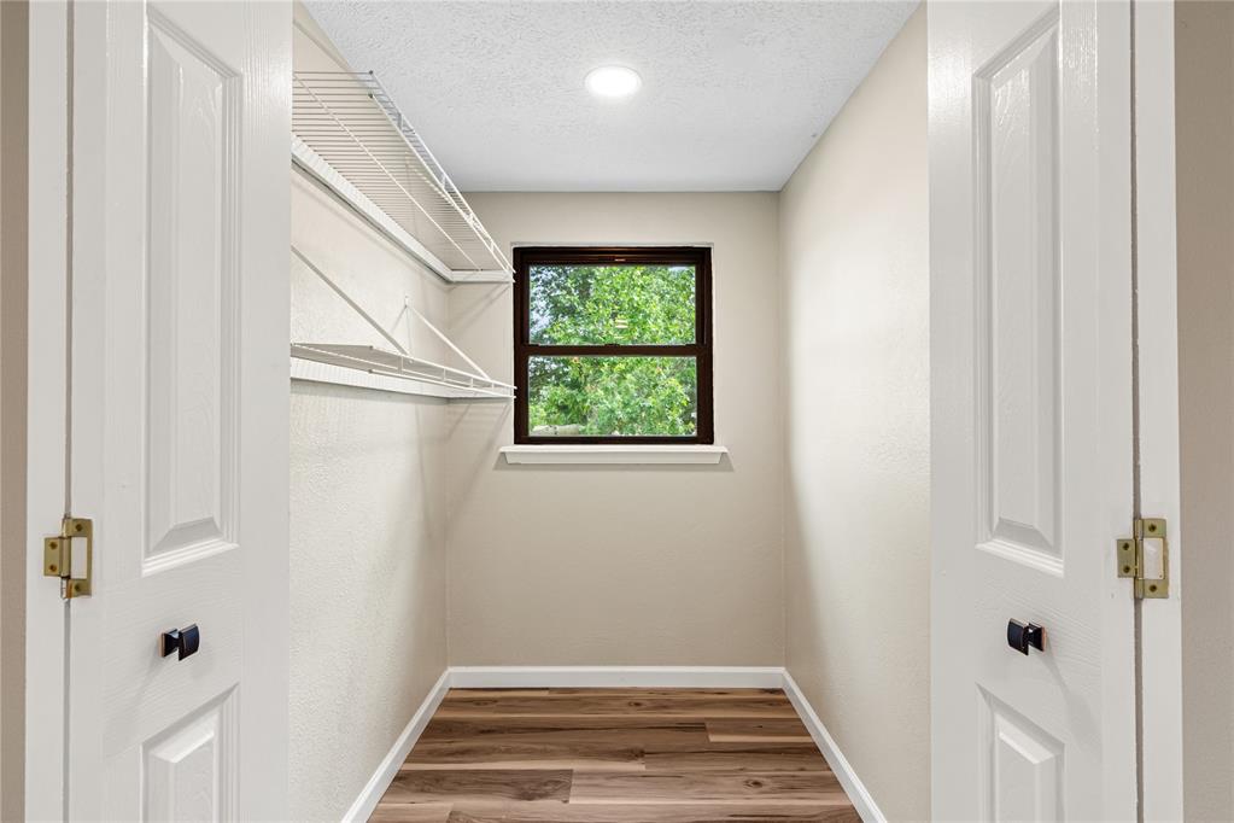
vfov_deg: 72.1
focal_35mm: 16
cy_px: 412
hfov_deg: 95.0
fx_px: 566
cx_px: 617
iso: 320
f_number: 9
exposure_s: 1/15
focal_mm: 11
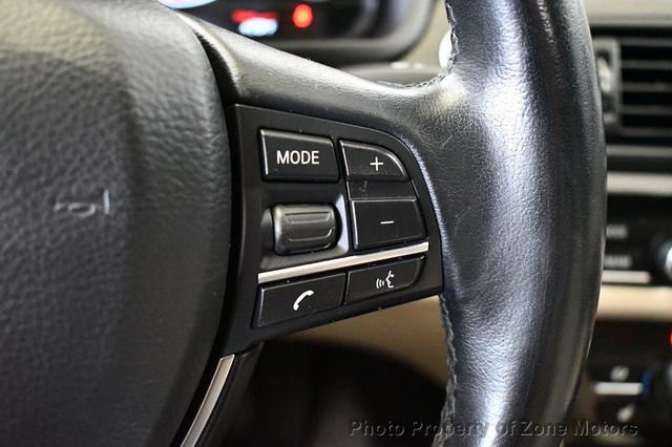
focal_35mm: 43
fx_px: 802
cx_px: 336
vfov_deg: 31.2
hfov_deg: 45.5
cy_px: 224
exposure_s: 1/60
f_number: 4.2
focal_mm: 29
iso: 11400
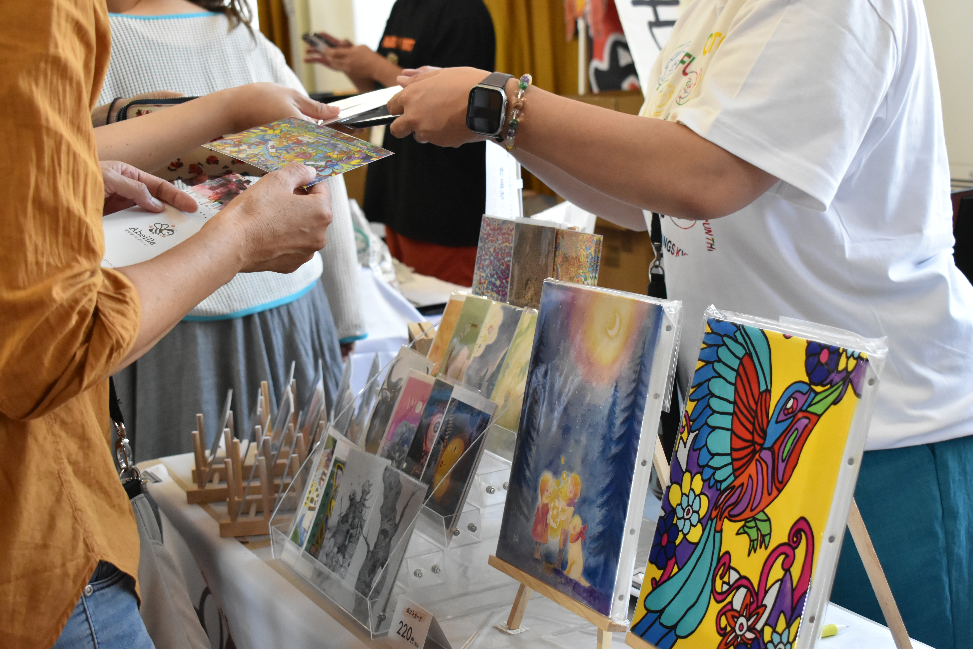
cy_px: 324
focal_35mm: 60
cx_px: 486
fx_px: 1622
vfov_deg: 22.6
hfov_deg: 33.4
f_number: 6.3
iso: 3200
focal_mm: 40
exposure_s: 1/250
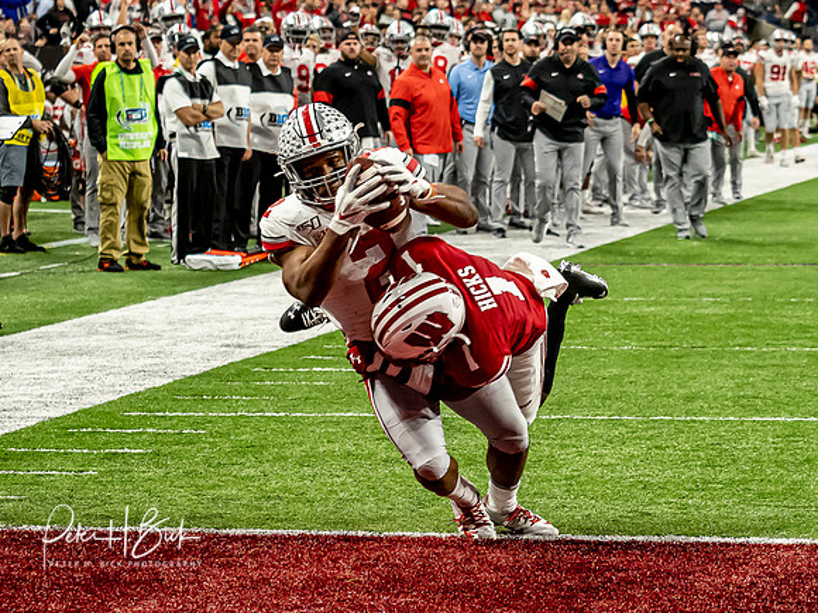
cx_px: 435
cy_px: 332
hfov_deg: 11.1
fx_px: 4226
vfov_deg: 8.3
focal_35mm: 179
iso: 1600
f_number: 2.8
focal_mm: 46
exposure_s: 1/1000
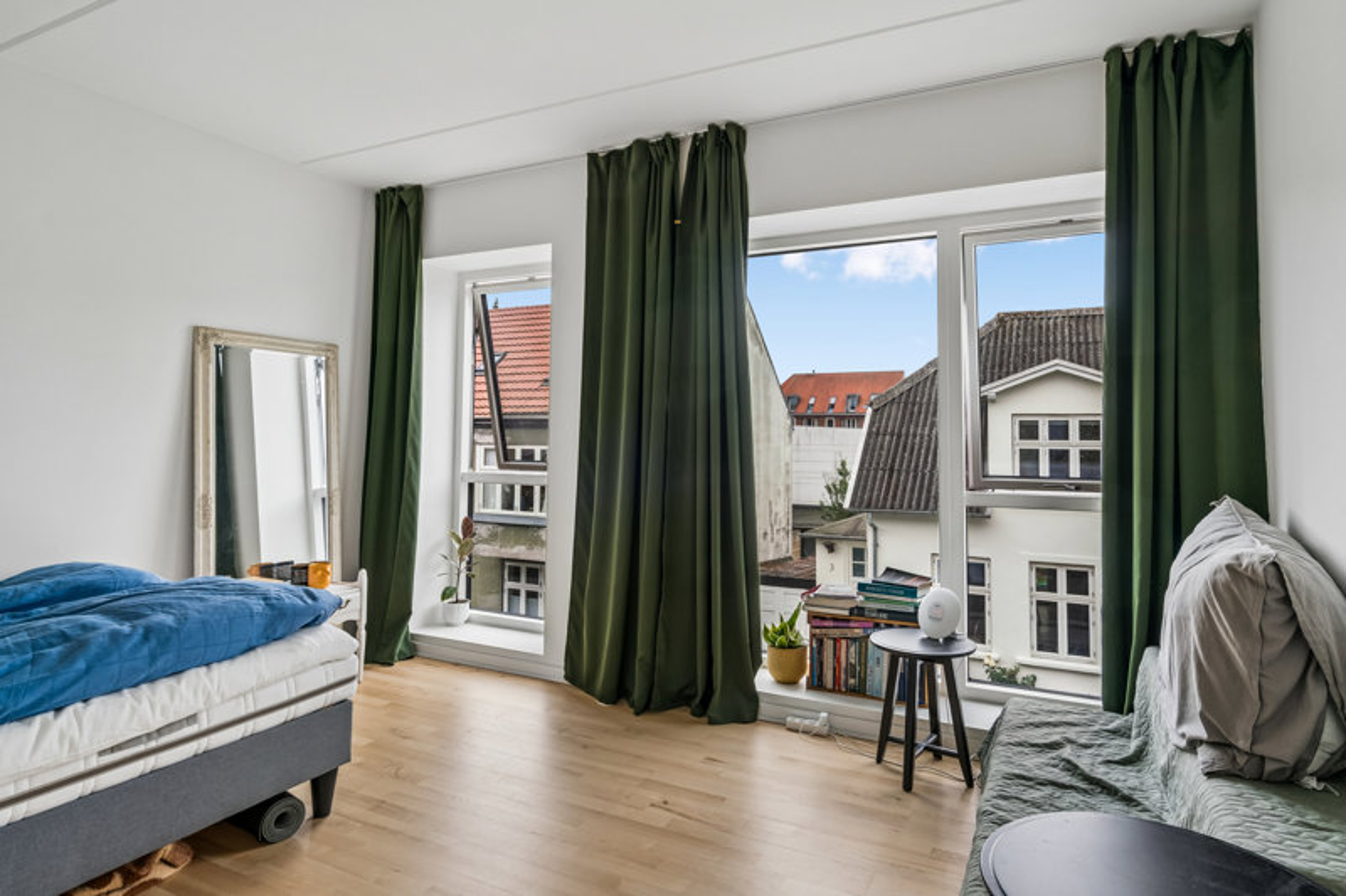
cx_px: 673
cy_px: 448
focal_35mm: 19
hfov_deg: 86.9
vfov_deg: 64.5
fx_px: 710
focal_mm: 19
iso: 800
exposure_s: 1/40
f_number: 7.1
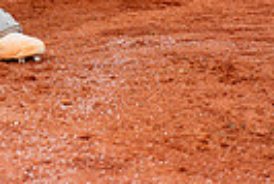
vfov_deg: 5.6
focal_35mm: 236
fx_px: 1798
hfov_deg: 8.6
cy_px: -277
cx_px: -21
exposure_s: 1/250
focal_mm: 70
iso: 100
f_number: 4
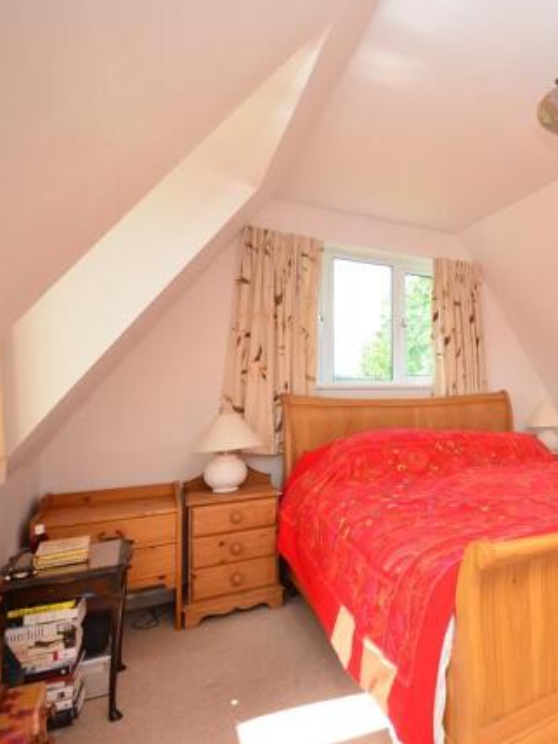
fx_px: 473
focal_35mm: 22
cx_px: 504
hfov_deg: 53.3
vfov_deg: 76.4
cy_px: 371
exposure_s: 1/100
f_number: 5
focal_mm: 10
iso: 200
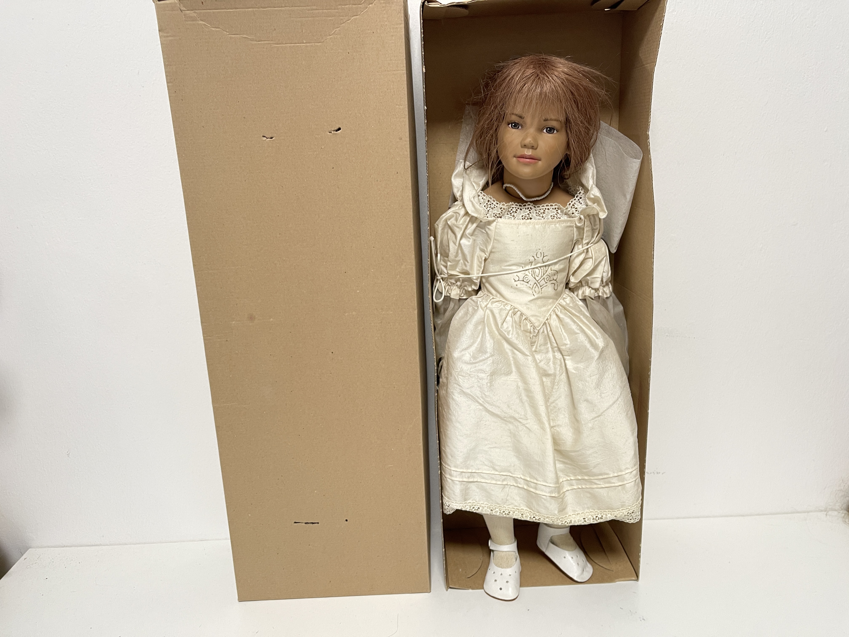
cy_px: 318
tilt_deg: -15.7
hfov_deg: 69.4
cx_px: 424
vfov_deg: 54.9
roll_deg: +0.6
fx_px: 613
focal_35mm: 25
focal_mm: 5.1
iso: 100
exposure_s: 1/50
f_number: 1.6
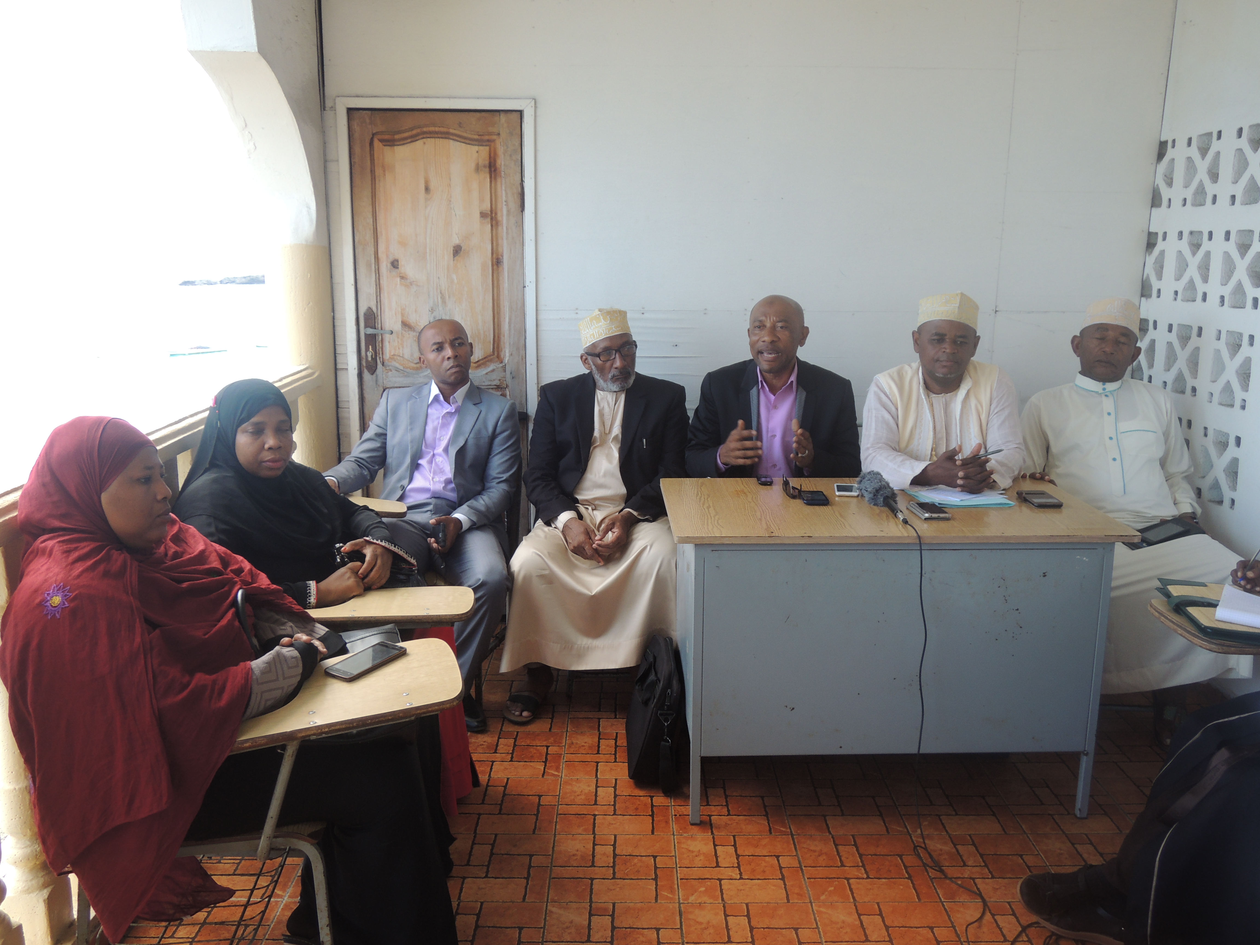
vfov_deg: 45.4
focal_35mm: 31
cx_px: 630
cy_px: 472
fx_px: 1128
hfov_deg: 58.4
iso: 100
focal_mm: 5.5
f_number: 3
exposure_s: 1/100
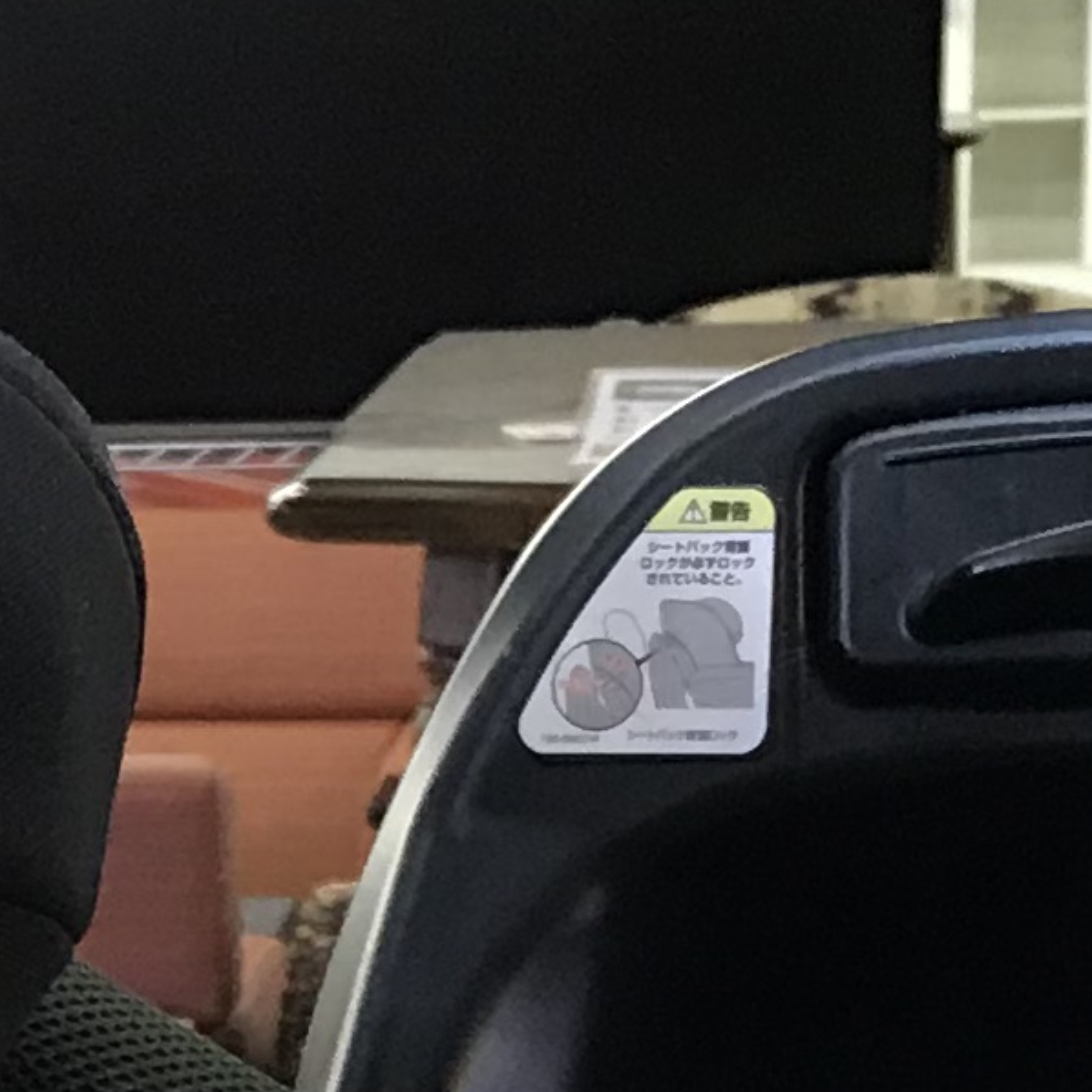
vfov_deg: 10.0
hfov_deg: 10.4
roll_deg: +1.4
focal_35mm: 167
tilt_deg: -16.9
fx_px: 5960
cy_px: 1835
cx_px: 33
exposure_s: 1/17
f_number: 1.8
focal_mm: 3.99
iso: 50
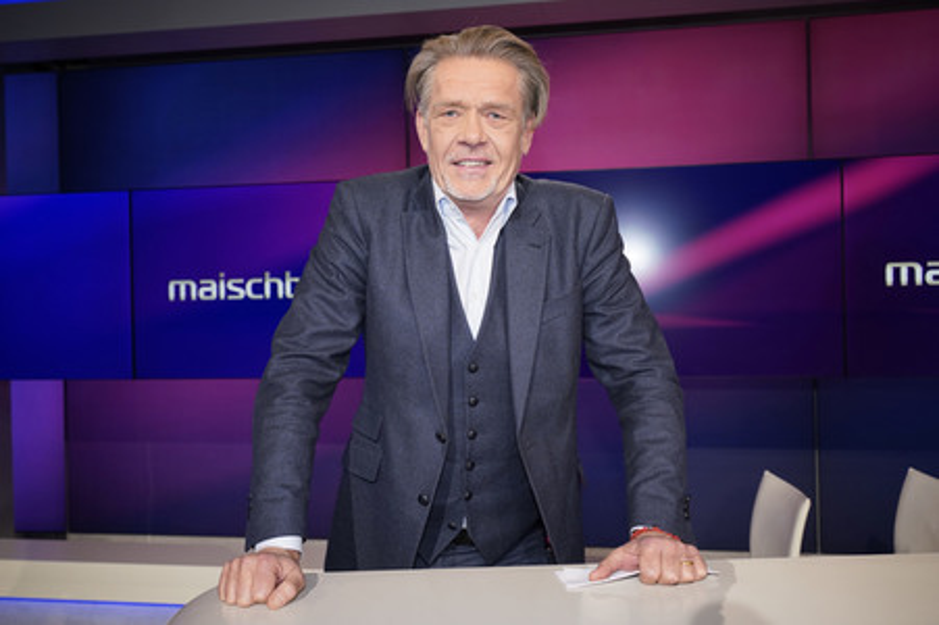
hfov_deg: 58.8
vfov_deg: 41.1
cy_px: 312
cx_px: 470
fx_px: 834
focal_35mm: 32
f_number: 4.5
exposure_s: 1/125
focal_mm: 32
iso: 1600
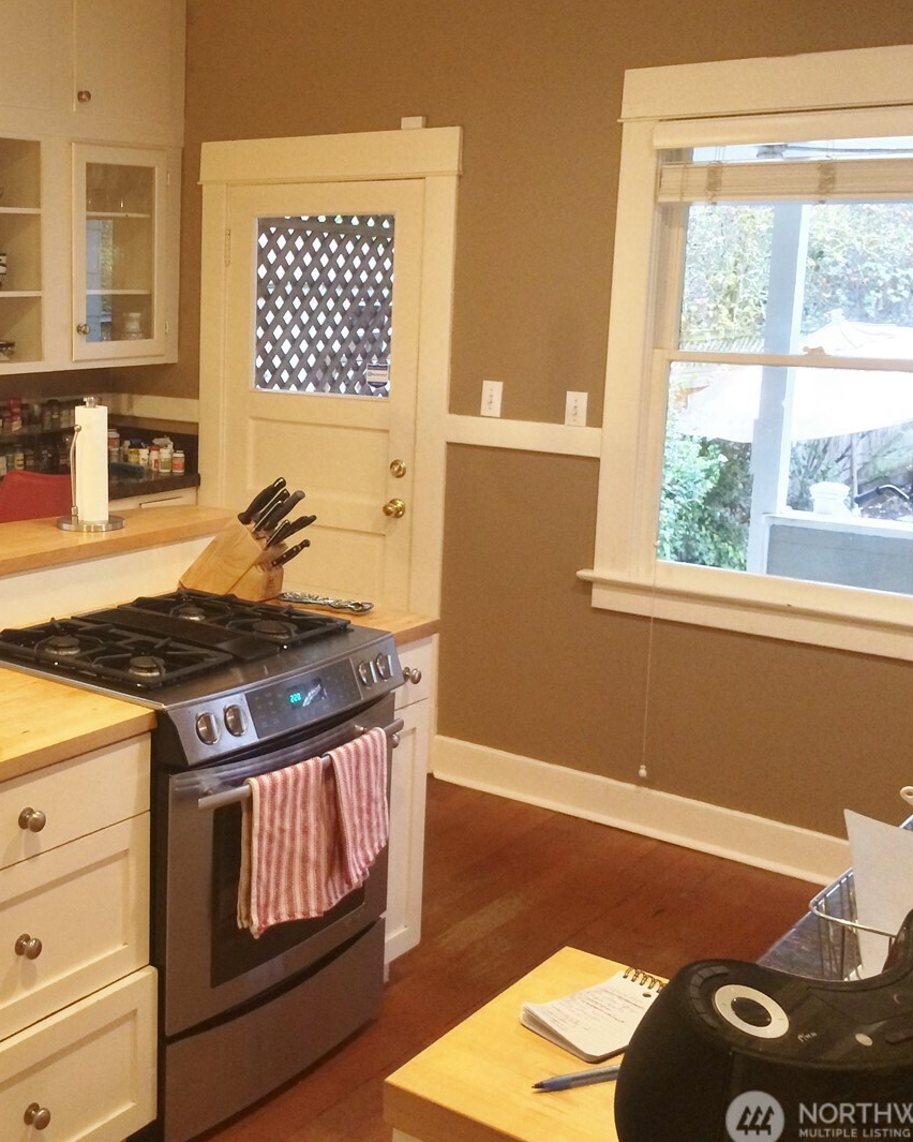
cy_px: 520
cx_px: 147
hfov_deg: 32.9
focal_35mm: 44
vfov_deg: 42.0
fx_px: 1486
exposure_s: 1/30
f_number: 2.2
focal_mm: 4.12
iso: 320
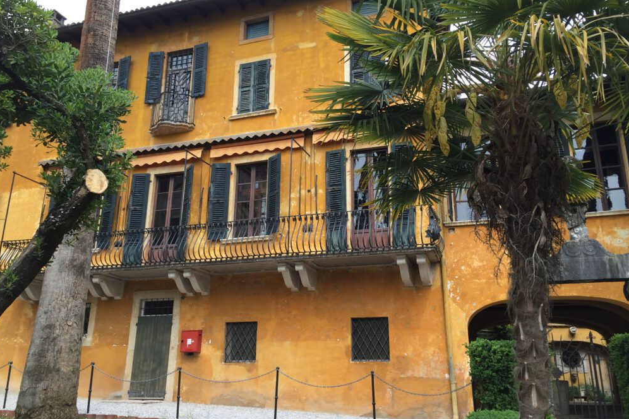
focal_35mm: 31
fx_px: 542
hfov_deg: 60.3
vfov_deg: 42.3
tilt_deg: +18.4
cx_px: 316
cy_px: 212
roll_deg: -1.3
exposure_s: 1/549
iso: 32
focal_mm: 4.15
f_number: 2.2
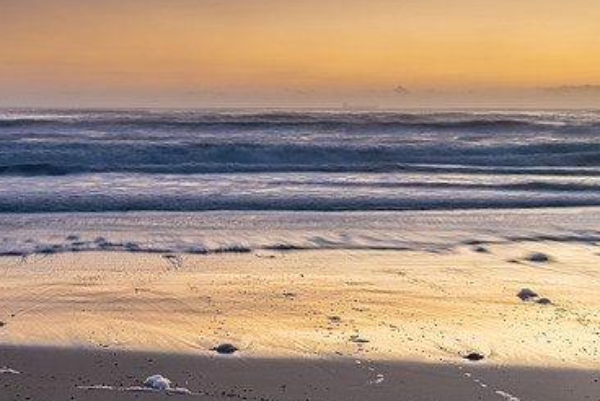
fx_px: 1184
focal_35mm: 71
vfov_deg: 19.1
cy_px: 99
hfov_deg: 28.2
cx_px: 188
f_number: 9
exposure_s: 1.3
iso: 80
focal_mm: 44
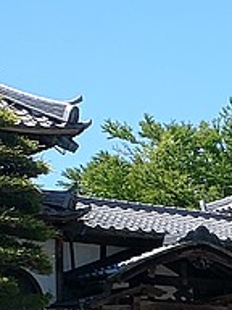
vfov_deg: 12.8
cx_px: 459
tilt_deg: -4.8
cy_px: 552
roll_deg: +0.2
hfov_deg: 9.8
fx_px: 1260
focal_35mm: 141
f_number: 1.8
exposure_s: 1/2994
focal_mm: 4.25
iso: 25
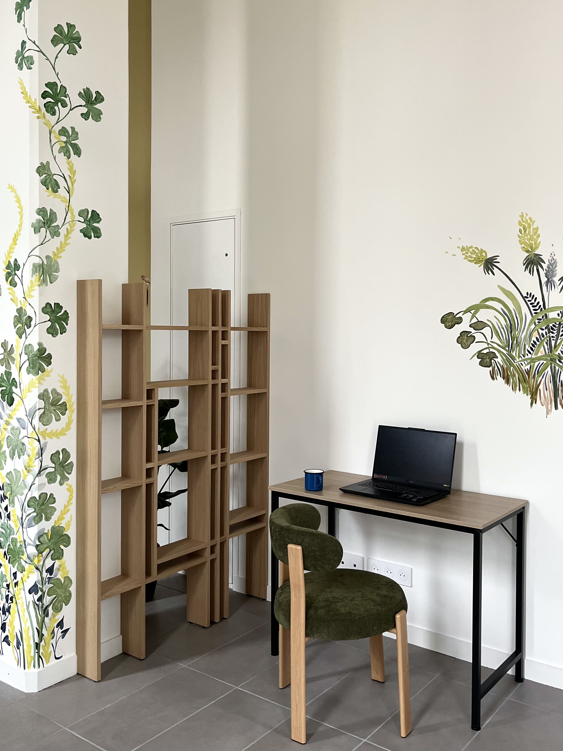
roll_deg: +1.5
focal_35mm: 32
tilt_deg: -1.3
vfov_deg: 56.7
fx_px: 694
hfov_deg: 44.2
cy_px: 345
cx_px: 288
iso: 200
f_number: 1.6
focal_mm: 5.1
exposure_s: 1/60
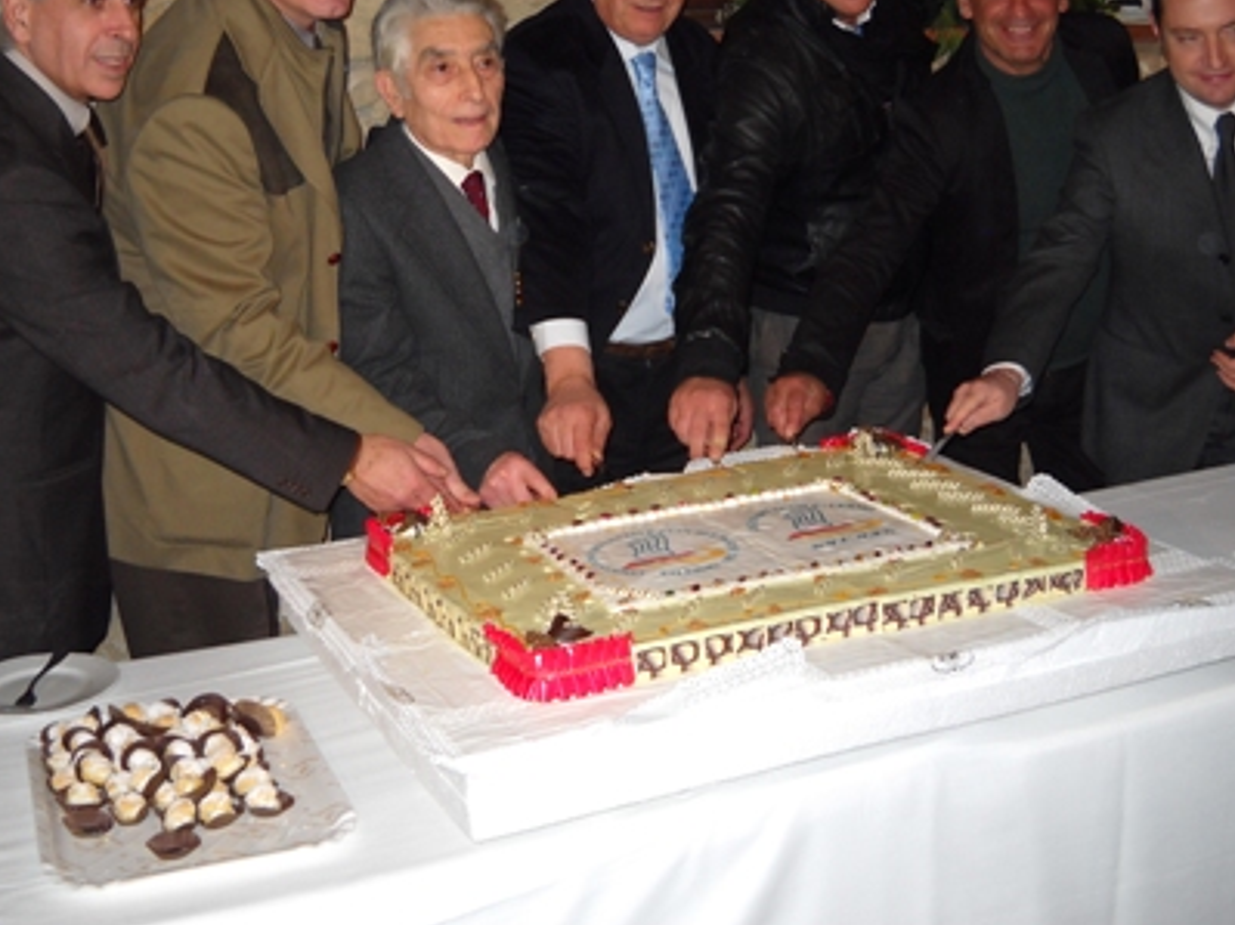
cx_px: 647
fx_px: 1641
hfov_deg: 41.2
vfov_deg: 31.5
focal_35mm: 46
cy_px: 415
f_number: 3.1
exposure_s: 1/30
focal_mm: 6.72
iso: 200
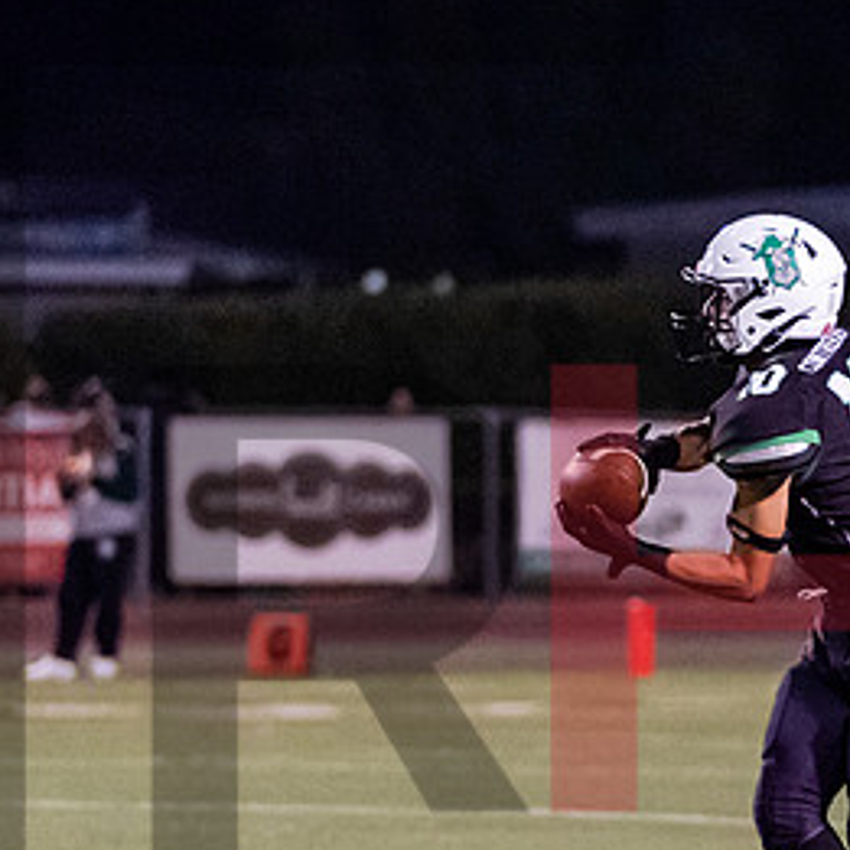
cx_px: 796
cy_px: 564
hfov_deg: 4.2
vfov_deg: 4.2
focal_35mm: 420
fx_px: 11668
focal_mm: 143
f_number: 2.8
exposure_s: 1/1000
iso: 12800
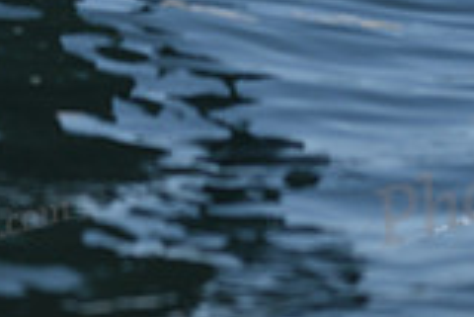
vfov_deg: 5.3
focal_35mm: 254
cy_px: -244
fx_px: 3347
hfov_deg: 8.1
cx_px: 225
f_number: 3.2
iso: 250
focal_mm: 70
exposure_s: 1/8000
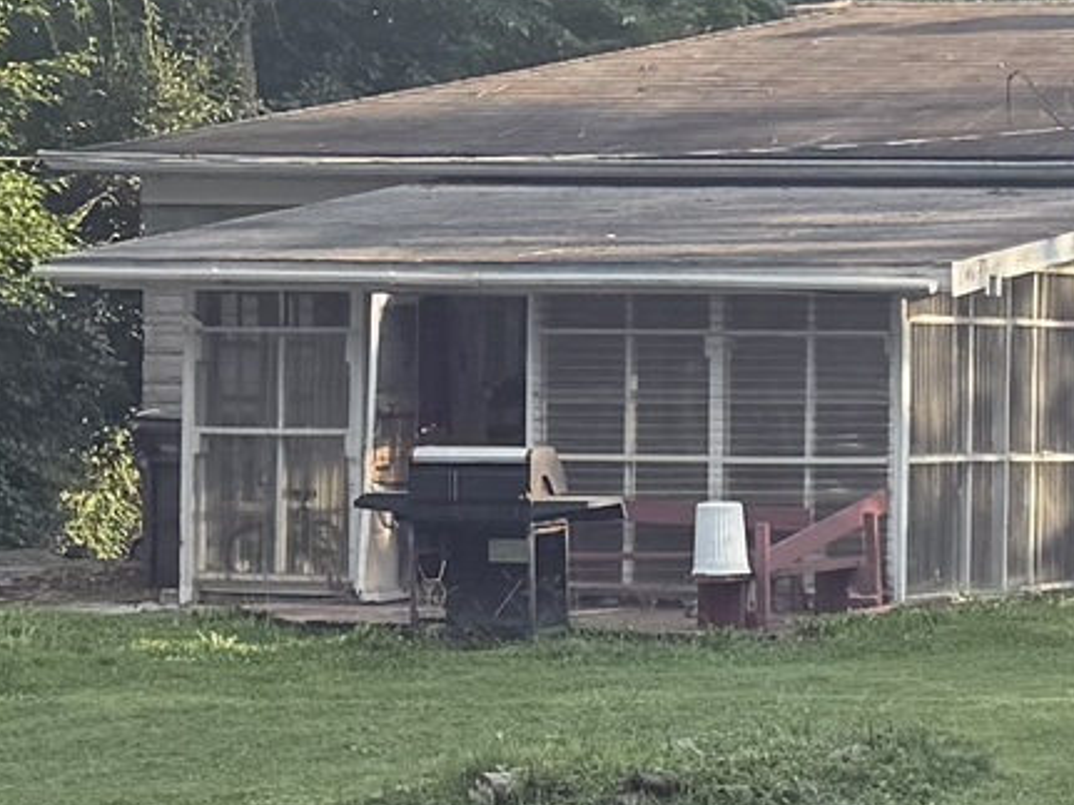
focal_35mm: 171
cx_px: 1615
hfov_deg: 11.1
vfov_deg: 8.7
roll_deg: +0.0
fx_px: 5304
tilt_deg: -1.5
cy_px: 441
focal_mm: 6.76
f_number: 1.78
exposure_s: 1/1271
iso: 80
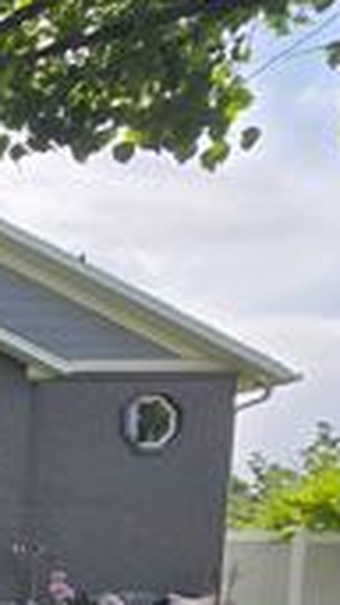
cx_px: -613
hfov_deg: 12.5
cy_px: 640
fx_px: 851
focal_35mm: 53
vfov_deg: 34.6
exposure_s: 1/1418
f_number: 2.2
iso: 50
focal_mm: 2.2
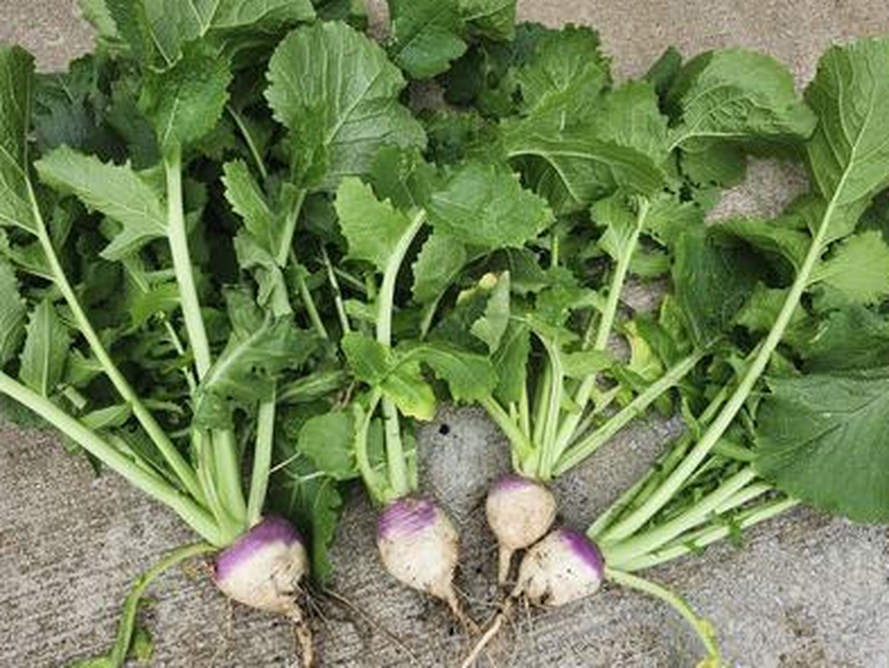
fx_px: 720
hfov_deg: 63.4
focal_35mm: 28
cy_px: 354
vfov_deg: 49.8
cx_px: 451
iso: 25
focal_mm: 5.54
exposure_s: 1/340
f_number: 1.8
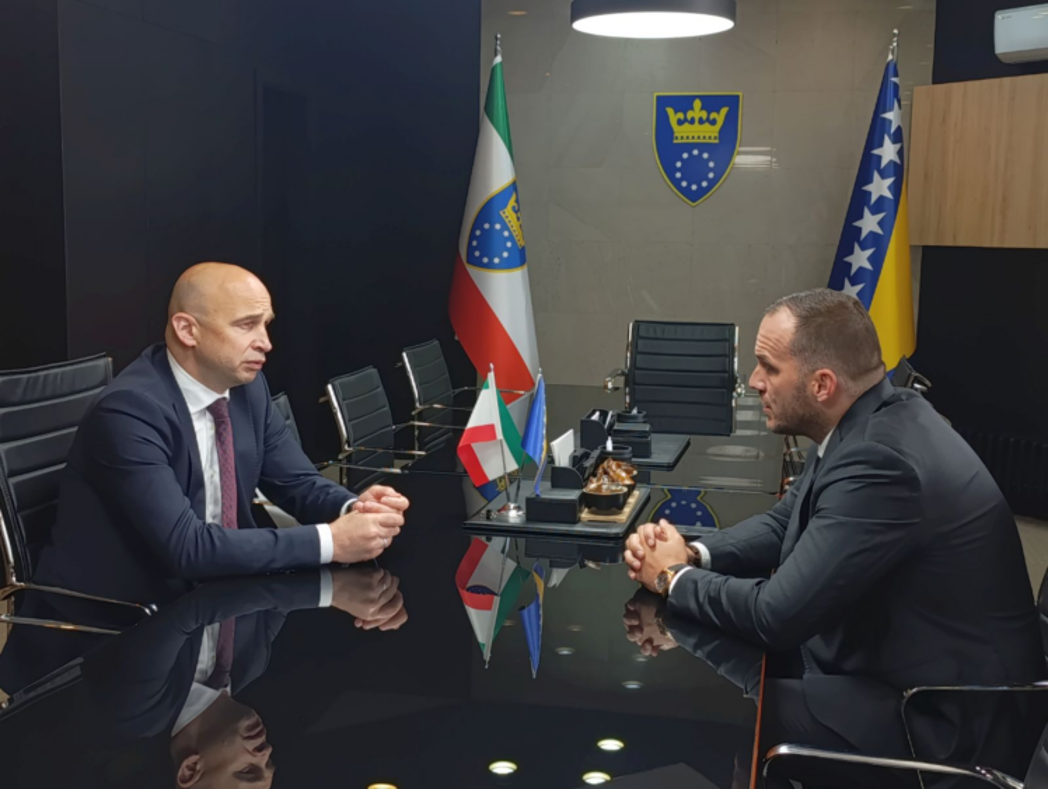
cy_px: 394
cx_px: 524
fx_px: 1243
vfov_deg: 35.2
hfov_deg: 45.7
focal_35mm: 41
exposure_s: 1/100
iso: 400
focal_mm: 6.14
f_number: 1.6
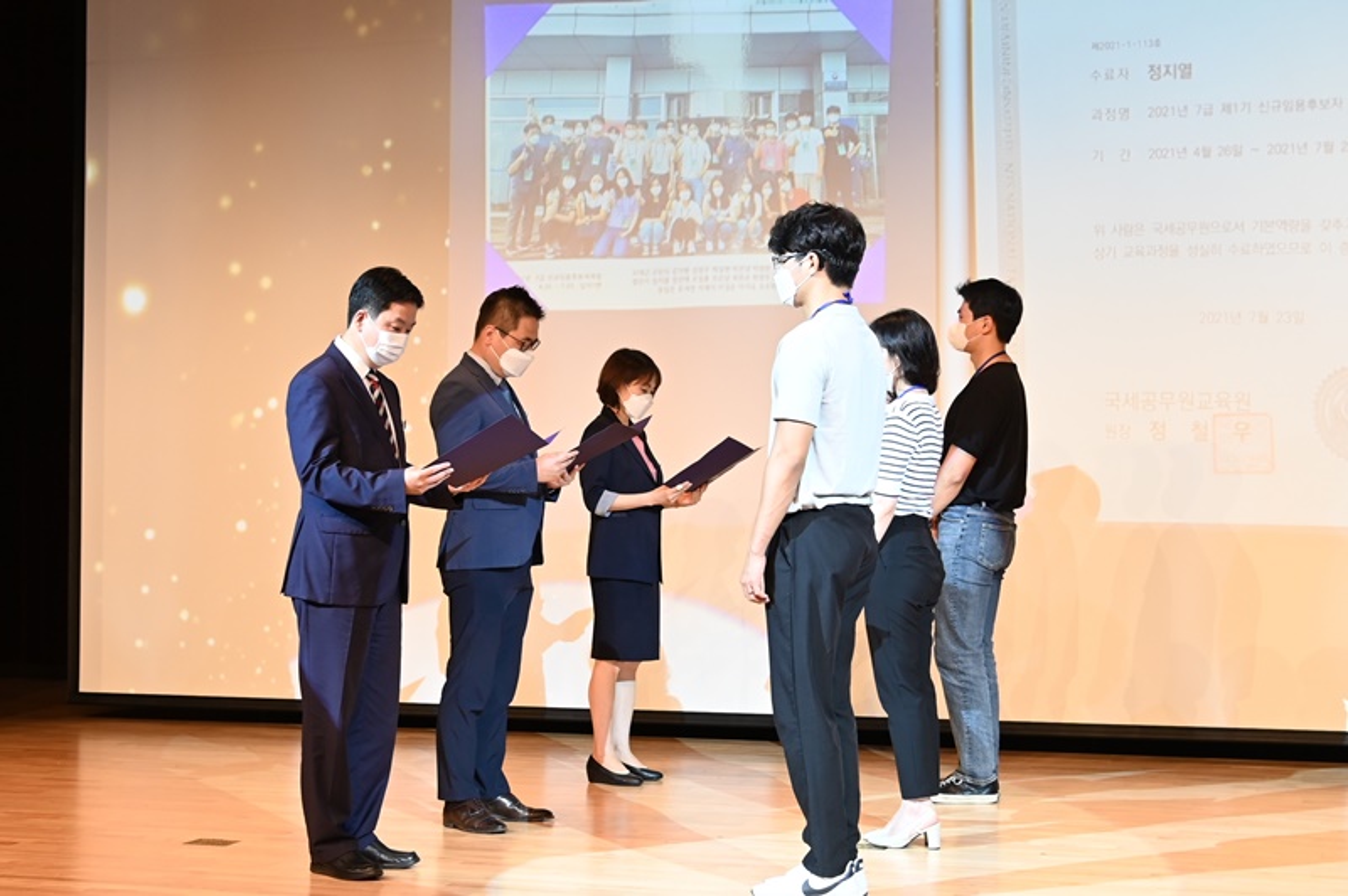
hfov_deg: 60.3
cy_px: 448
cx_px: 674
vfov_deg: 42.3
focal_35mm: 31
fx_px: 1160
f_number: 4
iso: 500
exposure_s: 1/40
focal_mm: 31
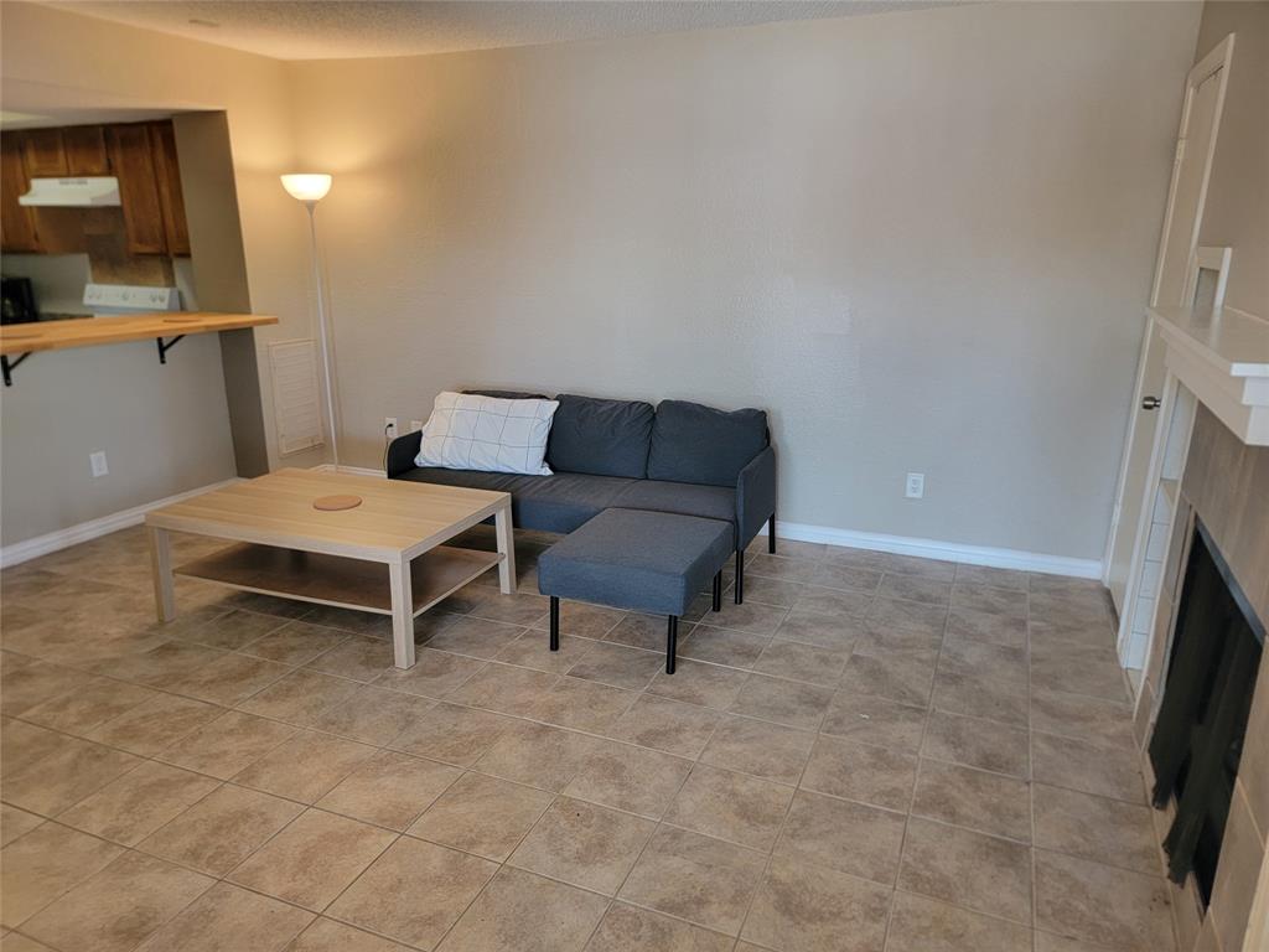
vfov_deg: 56.8
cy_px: 476
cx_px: 634
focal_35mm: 24
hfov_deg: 71.6
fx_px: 880
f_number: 1.8
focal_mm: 6.7
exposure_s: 1/40
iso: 160
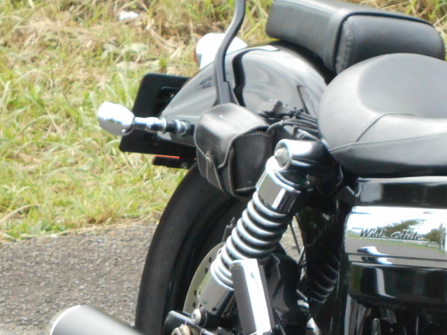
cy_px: 332
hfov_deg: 10.6
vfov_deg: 8.0
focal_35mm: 185
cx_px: 468
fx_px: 2388
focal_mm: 15.4
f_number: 6.3
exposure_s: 1/250
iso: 280
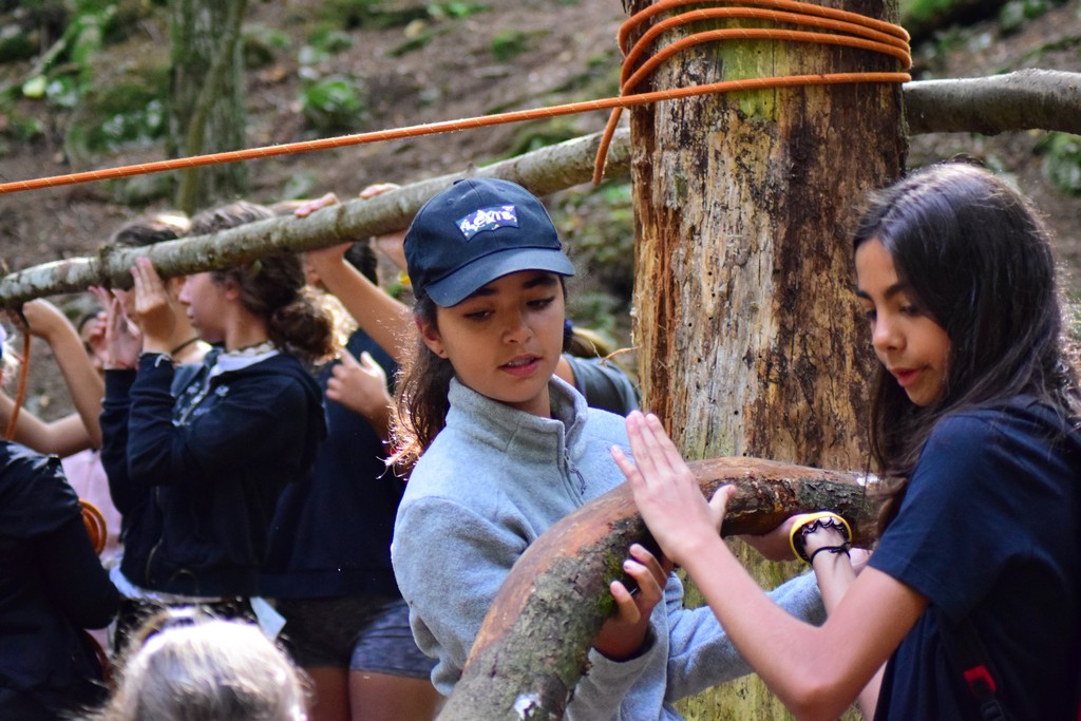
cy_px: 360
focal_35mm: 105
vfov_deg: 13.0
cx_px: 540
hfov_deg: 19.5
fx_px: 3153
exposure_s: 1/250
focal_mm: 70
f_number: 4
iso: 3200
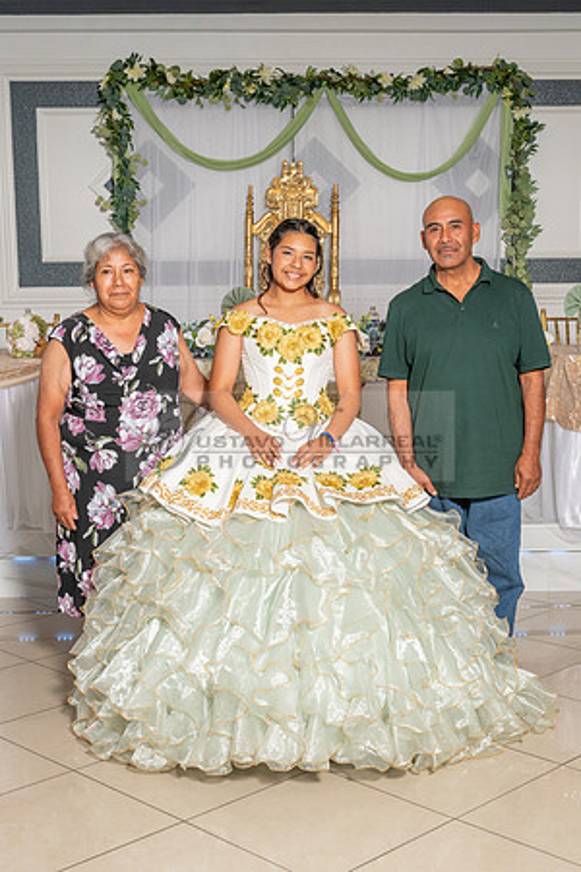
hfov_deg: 25.7
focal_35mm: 53
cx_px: 308
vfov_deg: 37.7
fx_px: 1274
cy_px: 478
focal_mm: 32
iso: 200
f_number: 6.3
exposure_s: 1/200
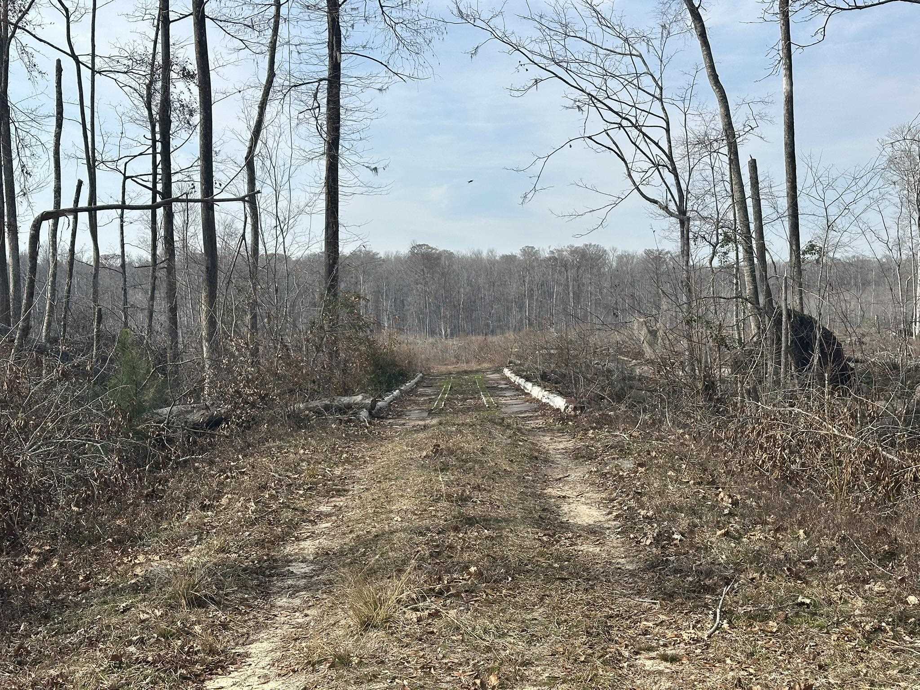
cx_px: 460
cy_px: 345
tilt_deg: +1.1
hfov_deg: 39.7
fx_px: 1276
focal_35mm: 48
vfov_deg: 30.3
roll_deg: +0.9
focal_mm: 6.86
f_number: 1.78
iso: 64
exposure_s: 1/3367
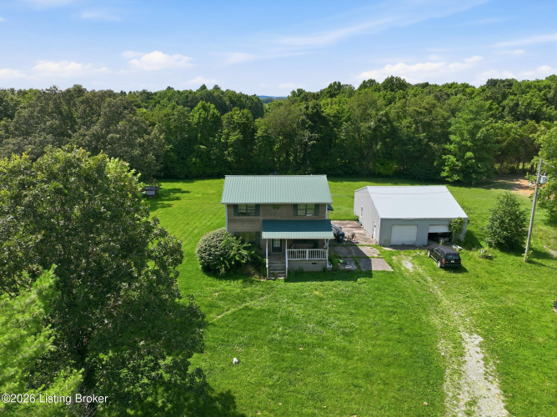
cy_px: 208
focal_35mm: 24
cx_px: 278
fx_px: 386
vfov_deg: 56.8
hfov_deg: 71.6
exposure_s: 1/3200
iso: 160
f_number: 2.8
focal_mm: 12.3
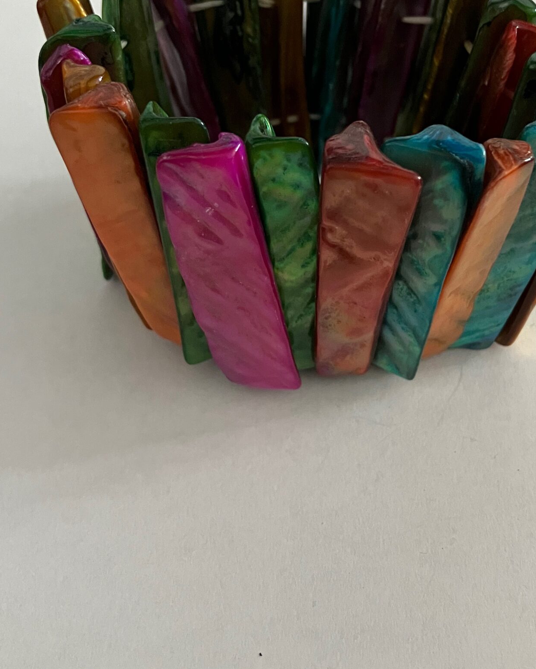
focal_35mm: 45
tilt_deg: -51.8
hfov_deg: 33.2
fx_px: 892
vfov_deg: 41.1
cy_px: 295
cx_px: 342
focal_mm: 3.99
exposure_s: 1/44
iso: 320
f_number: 1.8
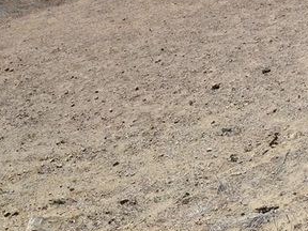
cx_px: 304
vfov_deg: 18.4
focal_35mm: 80
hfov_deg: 23.4
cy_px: 93
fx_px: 712
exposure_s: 1/400
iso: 200
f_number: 10
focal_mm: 25
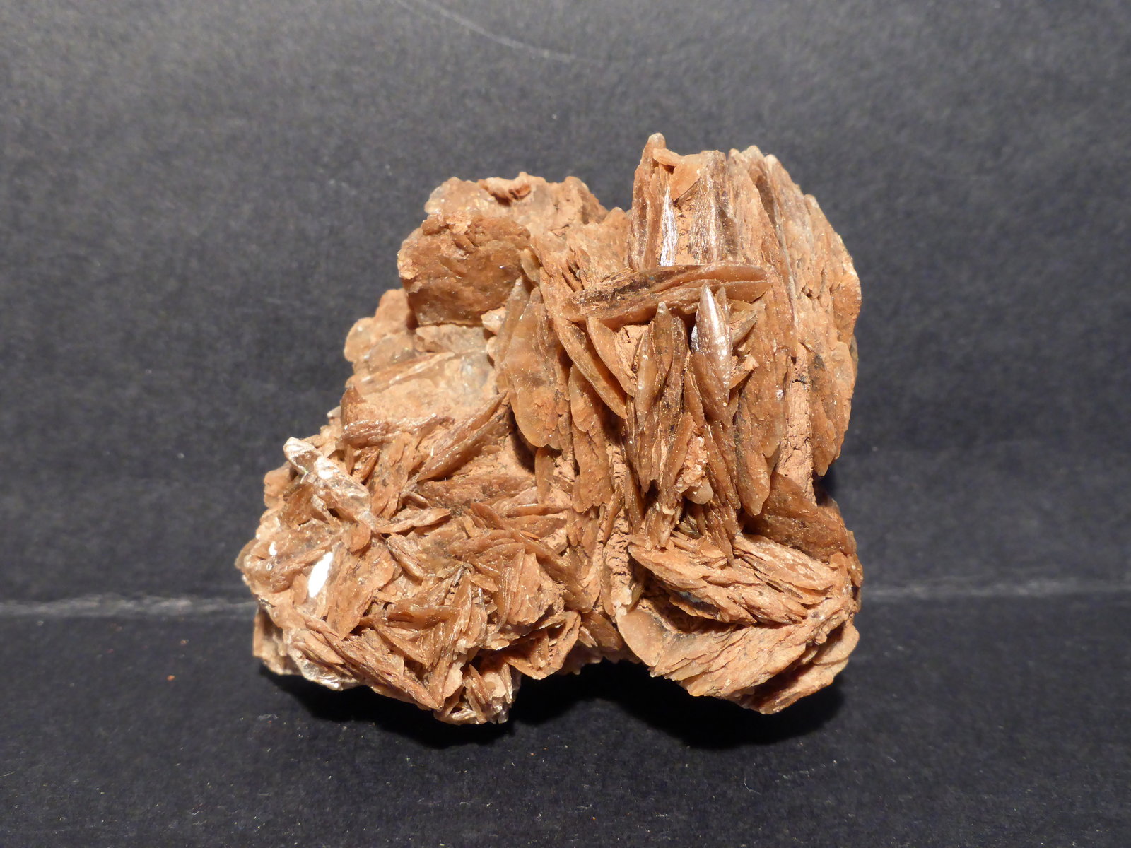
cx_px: 566
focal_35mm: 57
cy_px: 424
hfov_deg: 33.8
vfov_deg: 25.7
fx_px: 1862
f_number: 4.6
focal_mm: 9.7
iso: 400
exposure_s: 1/5
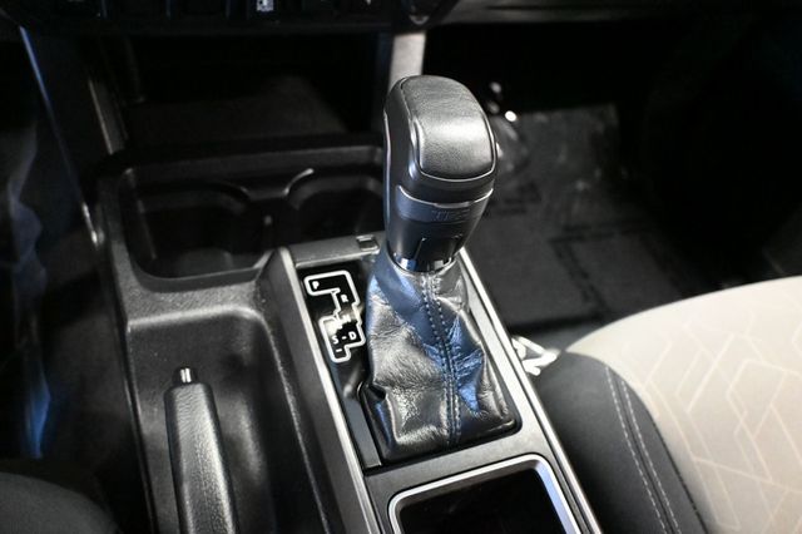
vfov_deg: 44.6
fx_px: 651
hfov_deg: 63.2
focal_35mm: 29
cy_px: 267
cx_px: 401
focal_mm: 19.5
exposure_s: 1/60
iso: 11400
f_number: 3.8
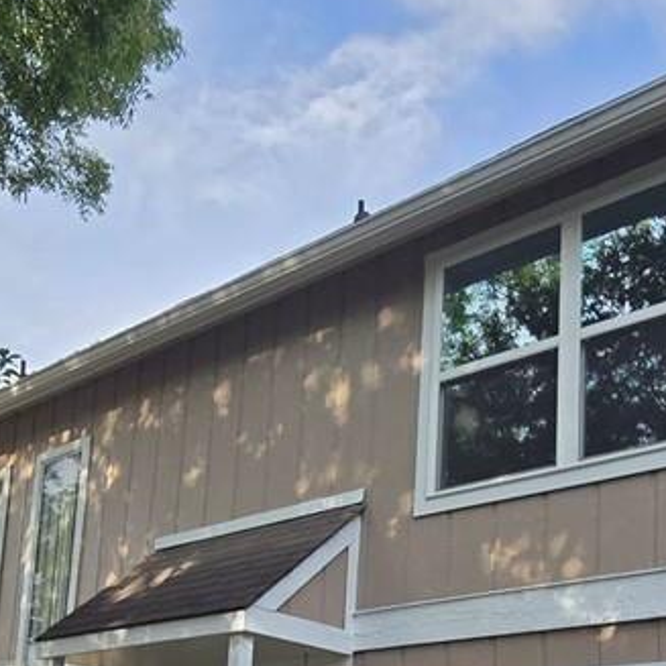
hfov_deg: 45.6
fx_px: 784
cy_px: 717
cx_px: 424
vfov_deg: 38.7
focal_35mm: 36
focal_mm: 2.2
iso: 100
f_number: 2.2
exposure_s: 1/2000
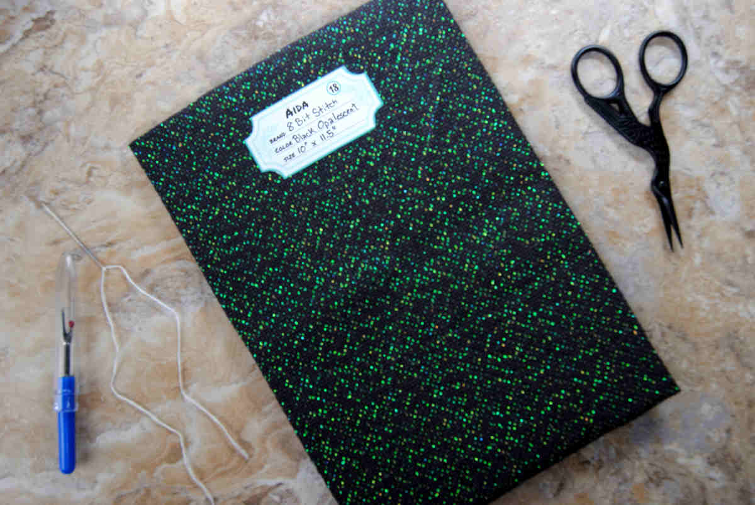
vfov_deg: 37.0
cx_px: 378
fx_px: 756
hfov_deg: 53.1
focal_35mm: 36
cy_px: 252
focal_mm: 24
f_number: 8
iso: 200
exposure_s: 1/20
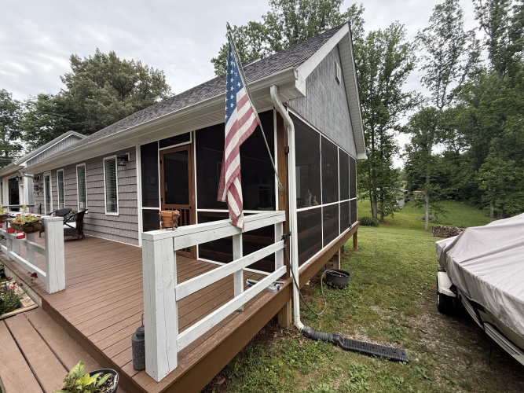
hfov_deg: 102.1
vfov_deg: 85.7
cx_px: 262
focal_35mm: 14
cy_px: 196
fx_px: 212
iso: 50
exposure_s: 1/281
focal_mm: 2.22
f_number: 2.2
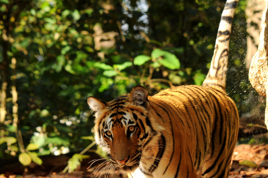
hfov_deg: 4.0
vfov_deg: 2.7
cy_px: 125
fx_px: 3792
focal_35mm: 510
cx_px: 156
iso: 320
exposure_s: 1/160
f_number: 10
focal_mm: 220
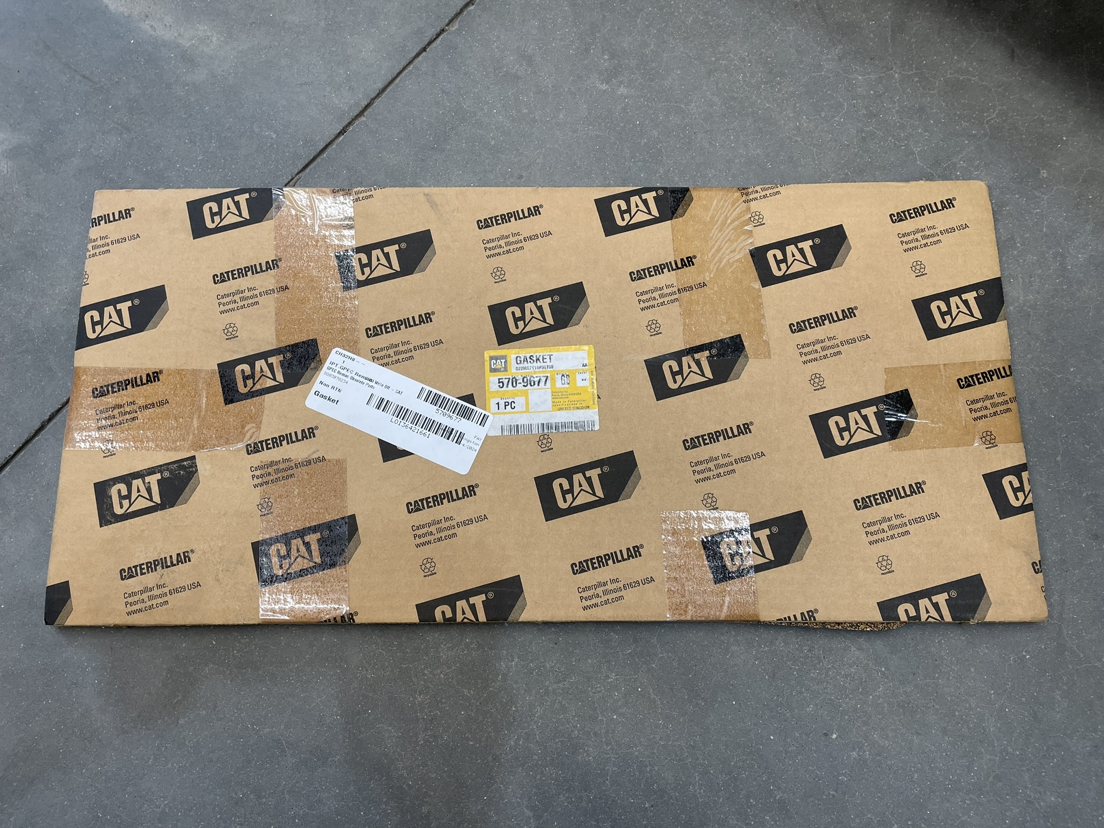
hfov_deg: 67.3
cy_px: 414
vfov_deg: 53.1
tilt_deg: -77.7
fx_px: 829
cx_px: 552
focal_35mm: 26
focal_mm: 4.2
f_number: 1.6
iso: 80
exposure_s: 1/120
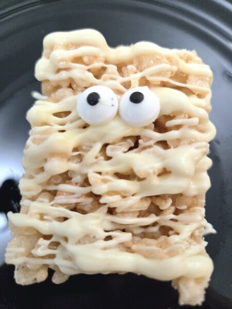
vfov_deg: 73.9
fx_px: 206
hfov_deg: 58.9
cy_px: 154
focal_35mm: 23
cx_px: 116
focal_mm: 5.4
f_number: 1.8
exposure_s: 1/120
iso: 640
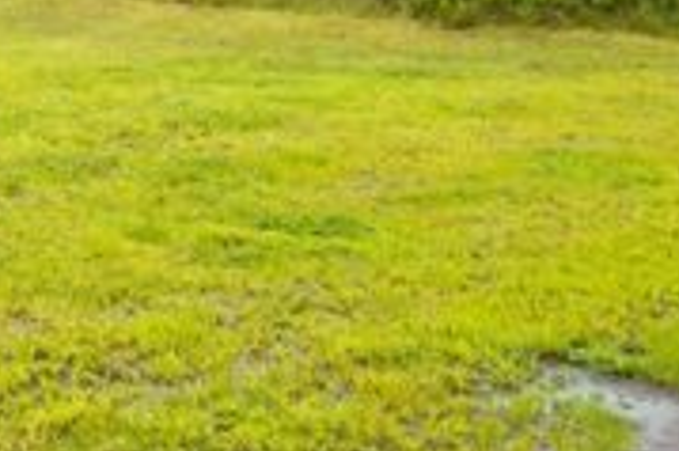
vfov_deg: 18.6
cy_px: -157
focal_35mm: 67
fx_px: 1263
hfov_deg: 20.9
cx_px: -535
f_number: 6.3
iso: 100
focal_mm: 10
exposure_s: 1/200
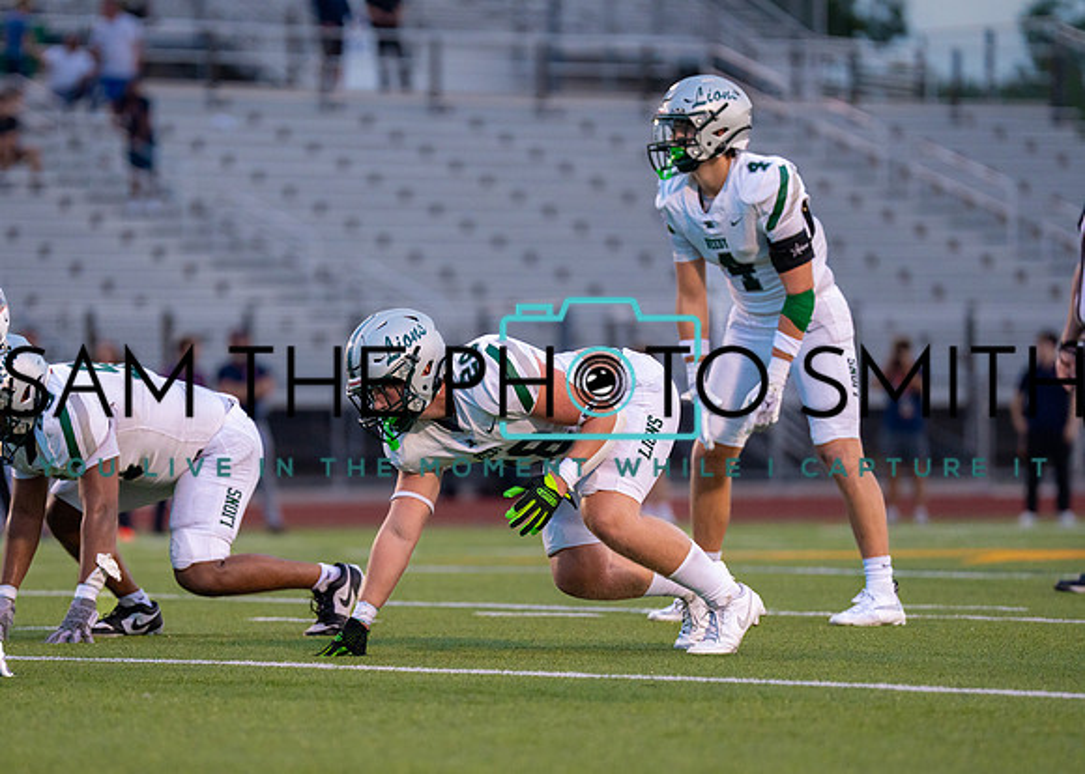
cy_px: 463
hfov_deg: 7.7
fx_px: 8030
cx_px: 458
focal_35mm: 261
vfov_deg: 5.5
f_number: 2.8
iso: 1250
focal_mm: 200
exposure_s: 1/1600
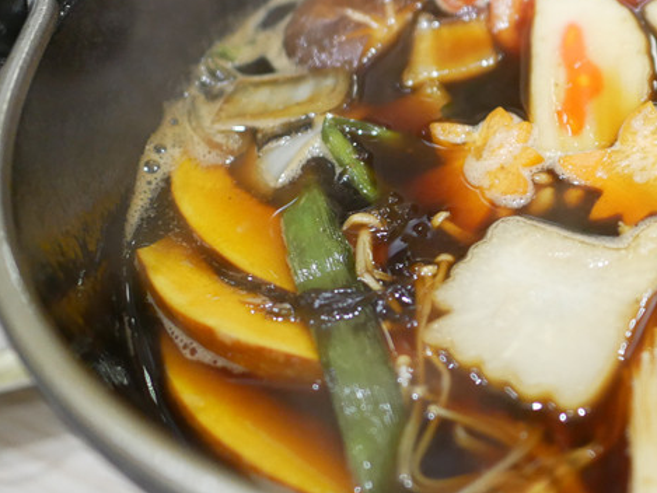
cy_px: 146
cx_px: 685
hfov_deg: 28.1
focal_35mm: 64
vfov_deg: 22.8
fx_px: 1215
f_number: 1.7
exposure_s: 1/60
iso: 1000
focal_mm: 15
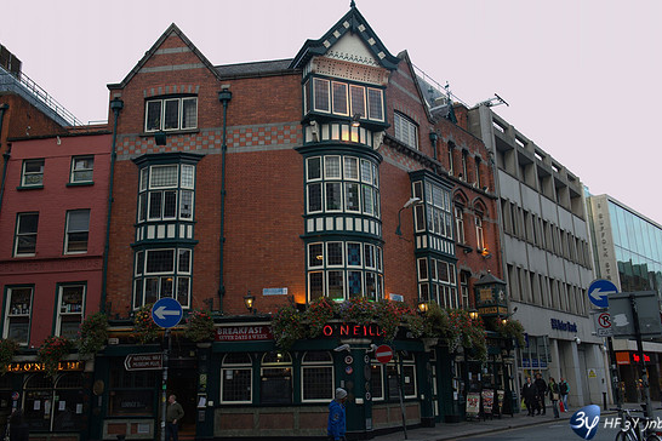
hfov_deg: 55.8
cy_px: 225
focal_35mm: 34
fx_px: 625
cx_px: 323
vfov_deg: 38.9
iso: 1250
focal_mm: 32
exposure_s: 1/100
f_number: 5
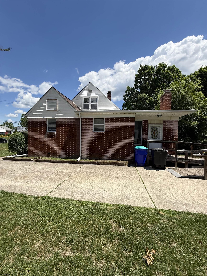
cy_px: 138
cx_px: 104
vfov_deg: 102.1
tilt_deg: +0.1
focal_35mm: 14
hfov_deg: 85.7
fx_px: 112
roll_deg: -1.3
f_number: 2.2
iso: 50
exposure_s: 1/2611
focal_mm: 2.22
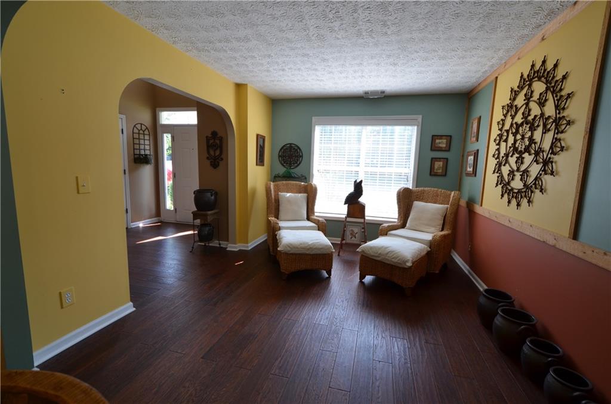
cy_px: 202
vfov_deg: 77.0
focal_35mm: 15
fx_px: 254
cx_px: 306
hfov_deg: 100.5
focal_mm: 10
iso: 400
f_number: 5.6
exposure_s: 1/125
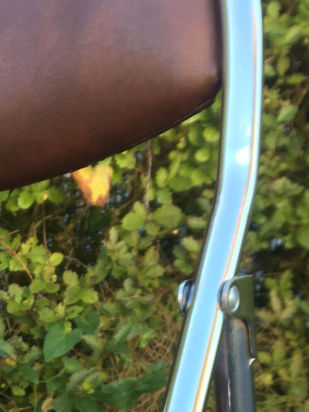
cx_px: -65
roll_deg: +3.6
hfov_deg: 17.0
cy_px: 486
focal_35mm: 83
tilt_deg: -16.0
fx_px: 988
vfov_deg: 21.9
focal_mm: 4.15
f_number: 2.2
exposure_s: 1/100
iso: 32
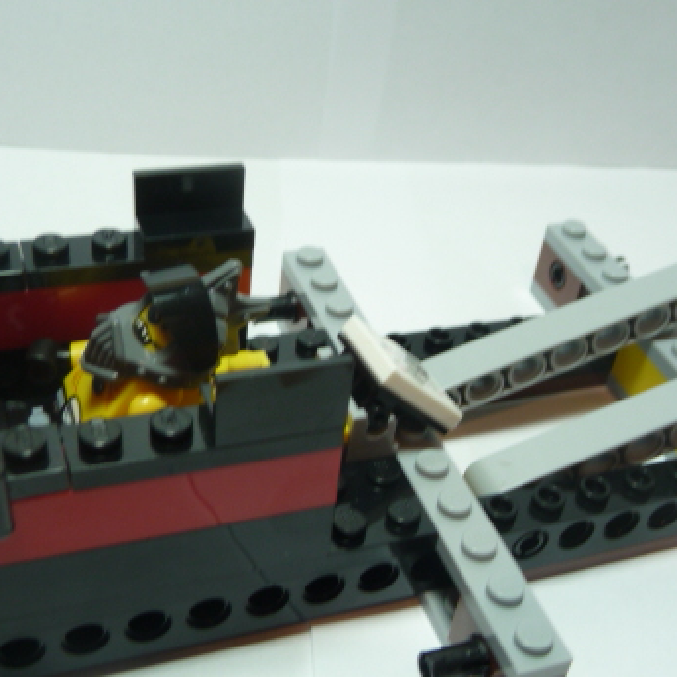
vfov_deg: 36.6
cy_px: 427
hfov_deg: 36.8
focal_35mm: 46
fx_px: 1018
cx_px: 352
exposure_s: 1/40
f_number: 3.3
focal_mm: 4.7
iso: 100
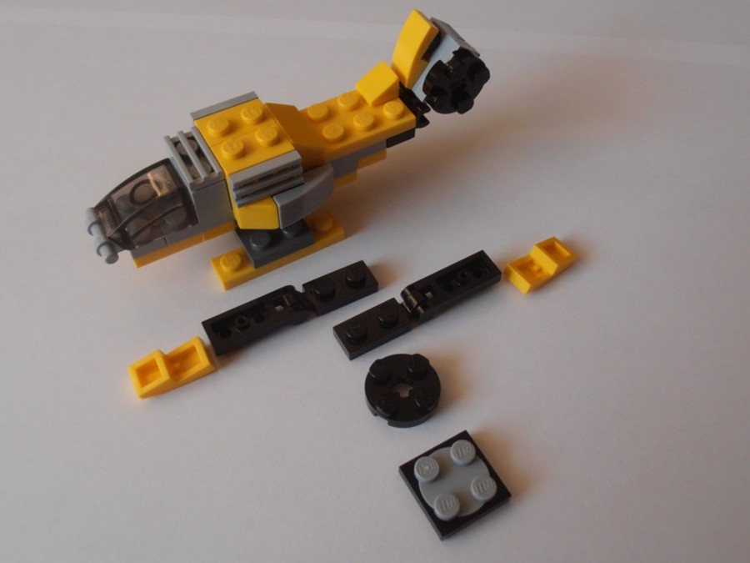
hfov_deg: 50.1
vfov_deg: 38.7
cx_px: 375
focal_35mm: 37
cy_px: 282
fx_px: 802
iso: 125
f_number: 3.9
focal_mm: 6.61
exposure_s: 1/25
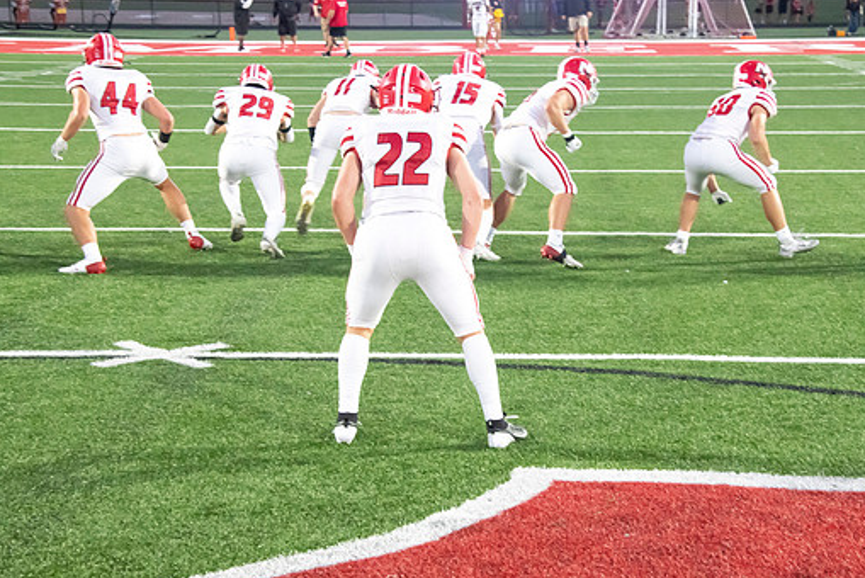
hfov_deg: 27.3
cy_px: 261
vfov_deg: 18.4
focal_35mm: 74
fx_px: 1779
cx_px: 488
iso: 10000
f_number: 7.1
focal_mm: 65
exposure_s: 1/250
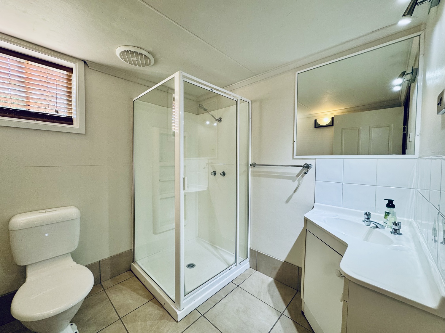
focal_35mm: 14
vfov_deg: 85.7
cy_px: 166
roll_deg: +0.3
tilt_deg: -2.2
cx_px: 222
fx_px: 180
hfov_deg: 102.1
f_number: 2.2
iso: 200
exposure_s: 1/100
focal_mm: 2.22
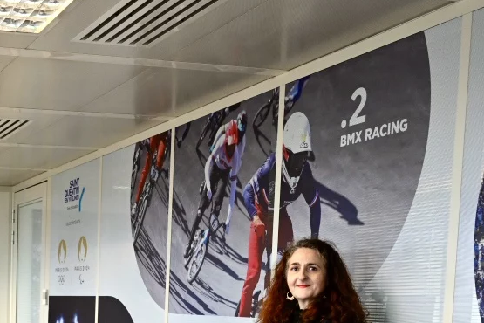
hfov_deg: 27.0
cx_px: -20
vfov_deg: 18.5
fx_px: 941
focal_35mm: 70
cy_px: 386
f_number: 4.5
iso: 800
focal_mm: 24
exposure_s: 1/100
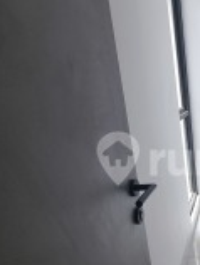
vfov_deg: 54.9
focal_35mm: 33
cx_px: 231
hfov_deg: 35.4
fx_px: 254
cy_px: 158
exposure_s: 1/100
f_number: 2.2
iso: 64
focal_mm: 2.2
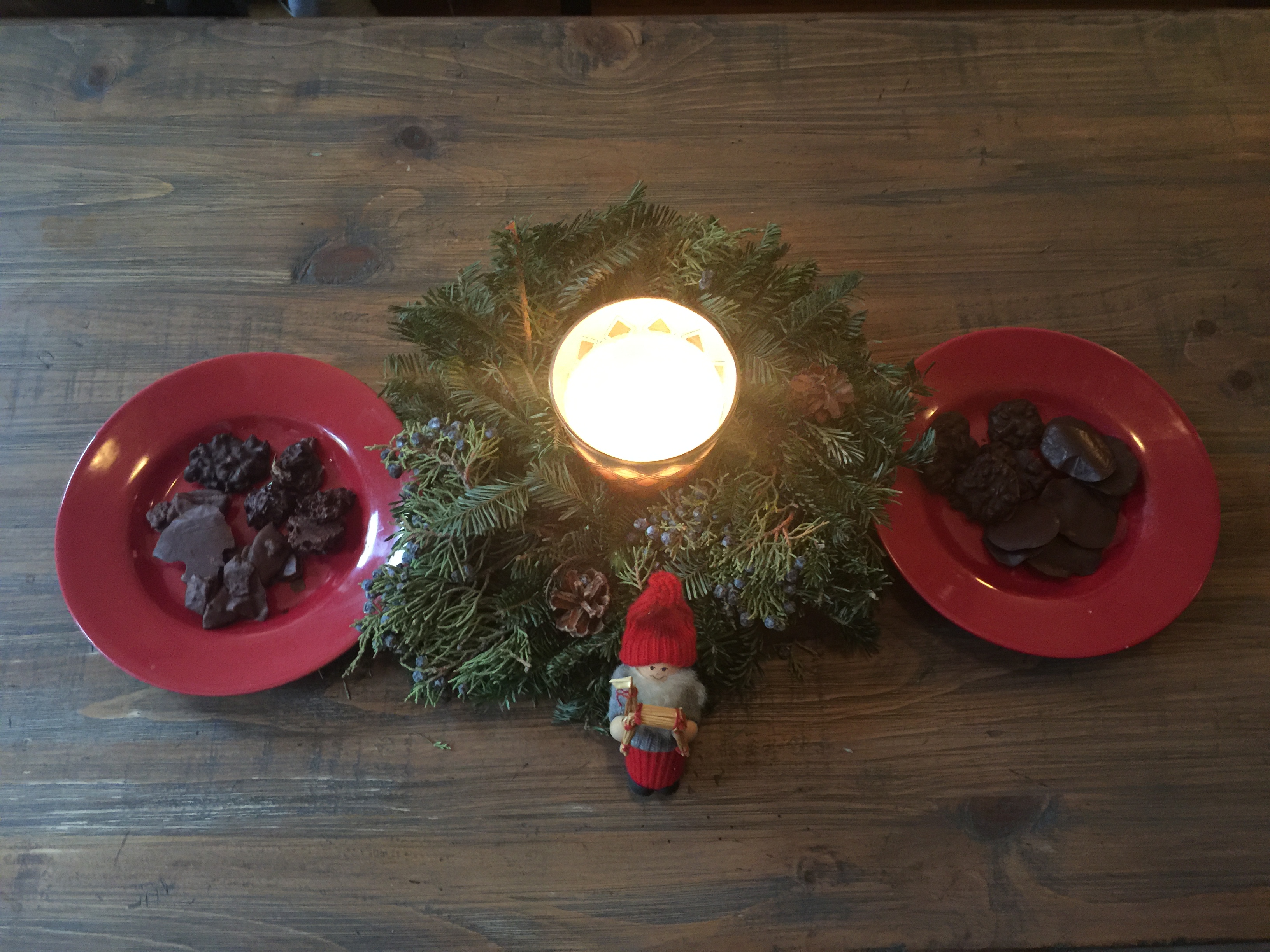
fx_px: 1064
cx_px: 635
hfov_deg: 61.7
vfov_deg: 48.2
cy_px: 476
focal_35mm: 29
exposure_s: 1/4
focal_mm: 4.15
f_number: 2.2
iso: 125
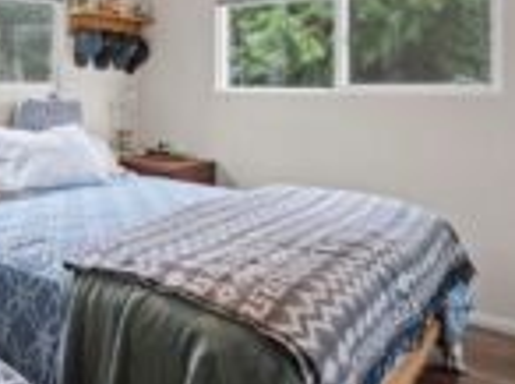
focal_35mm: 37
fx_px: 550
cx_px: 85
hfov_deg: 46.8
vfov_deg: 37.6
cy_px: 93
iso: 200
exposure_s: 1/3
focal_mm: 14
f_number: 8
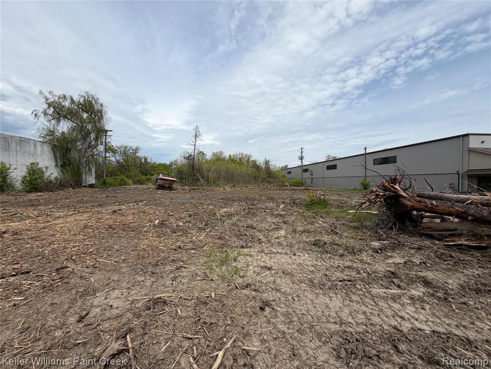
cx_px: 246
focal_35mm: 14
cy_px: 184
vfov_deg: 85.7
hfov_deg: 102.1
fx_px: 199
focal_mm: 2.22
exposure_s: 1/1312
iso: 20
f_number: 2.2
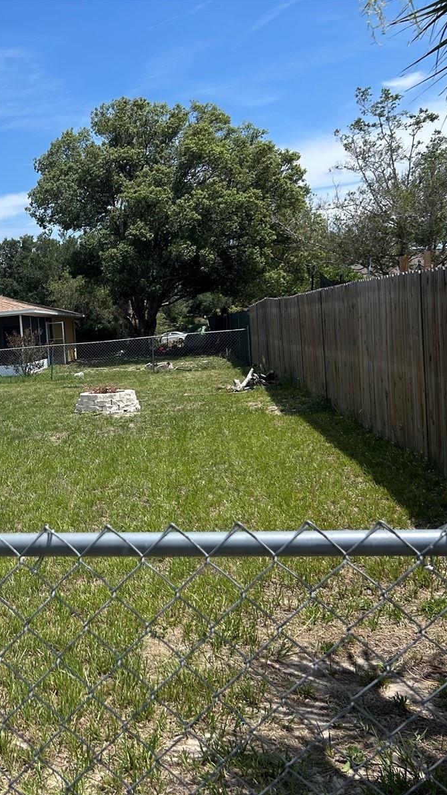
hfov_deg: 29.0
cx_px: -9
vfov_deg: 52.8
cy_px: 398
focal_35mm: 38
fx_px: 801
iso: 50
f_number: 1.5
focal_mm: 5.7
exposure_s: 1/4444
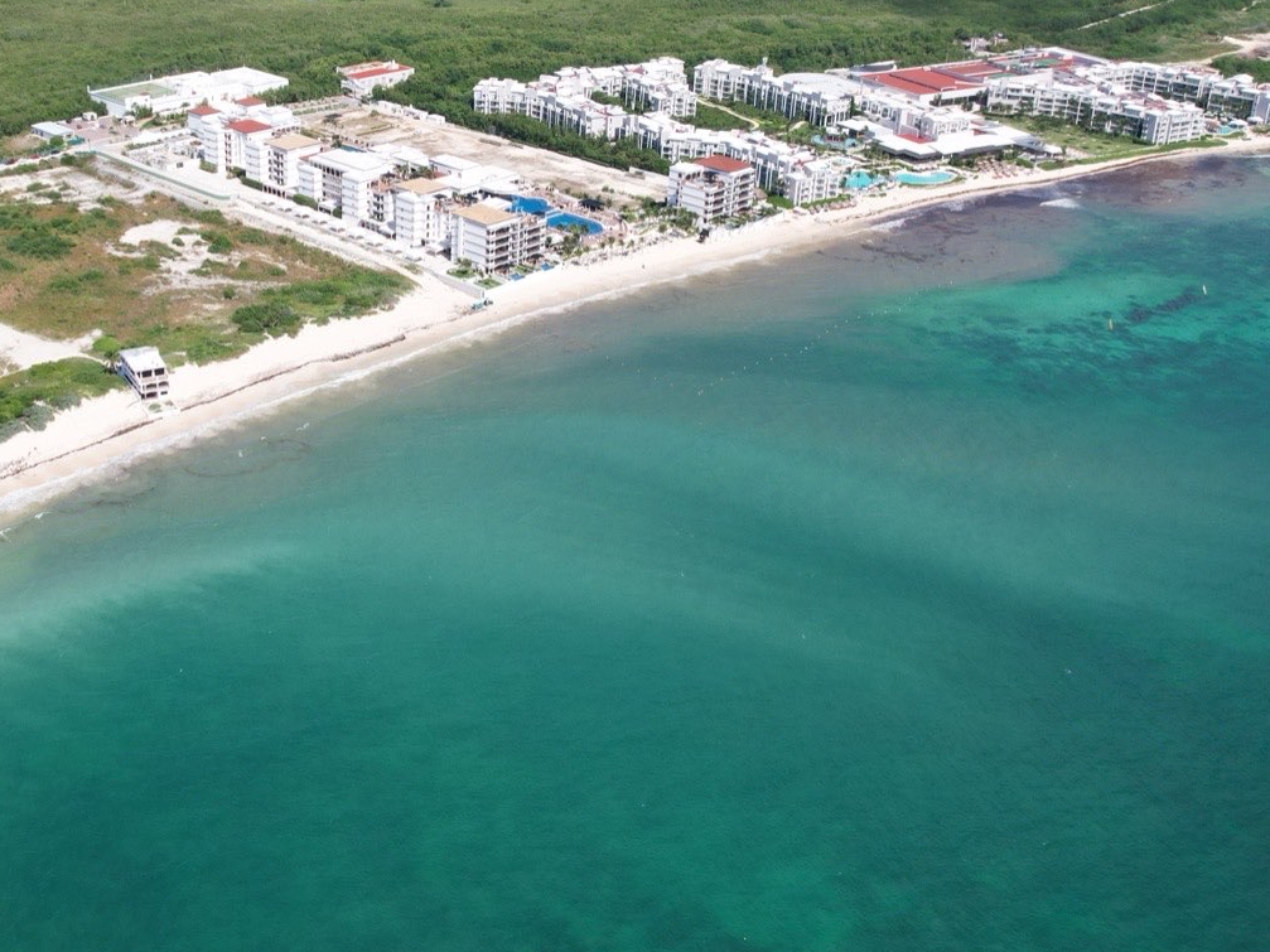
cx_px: 391
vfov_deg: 34.1
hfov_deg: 43.9
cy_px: 328
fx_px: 1541
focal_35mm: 42
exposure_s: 1/2500
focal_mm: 8.38
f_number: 2.8
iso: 140
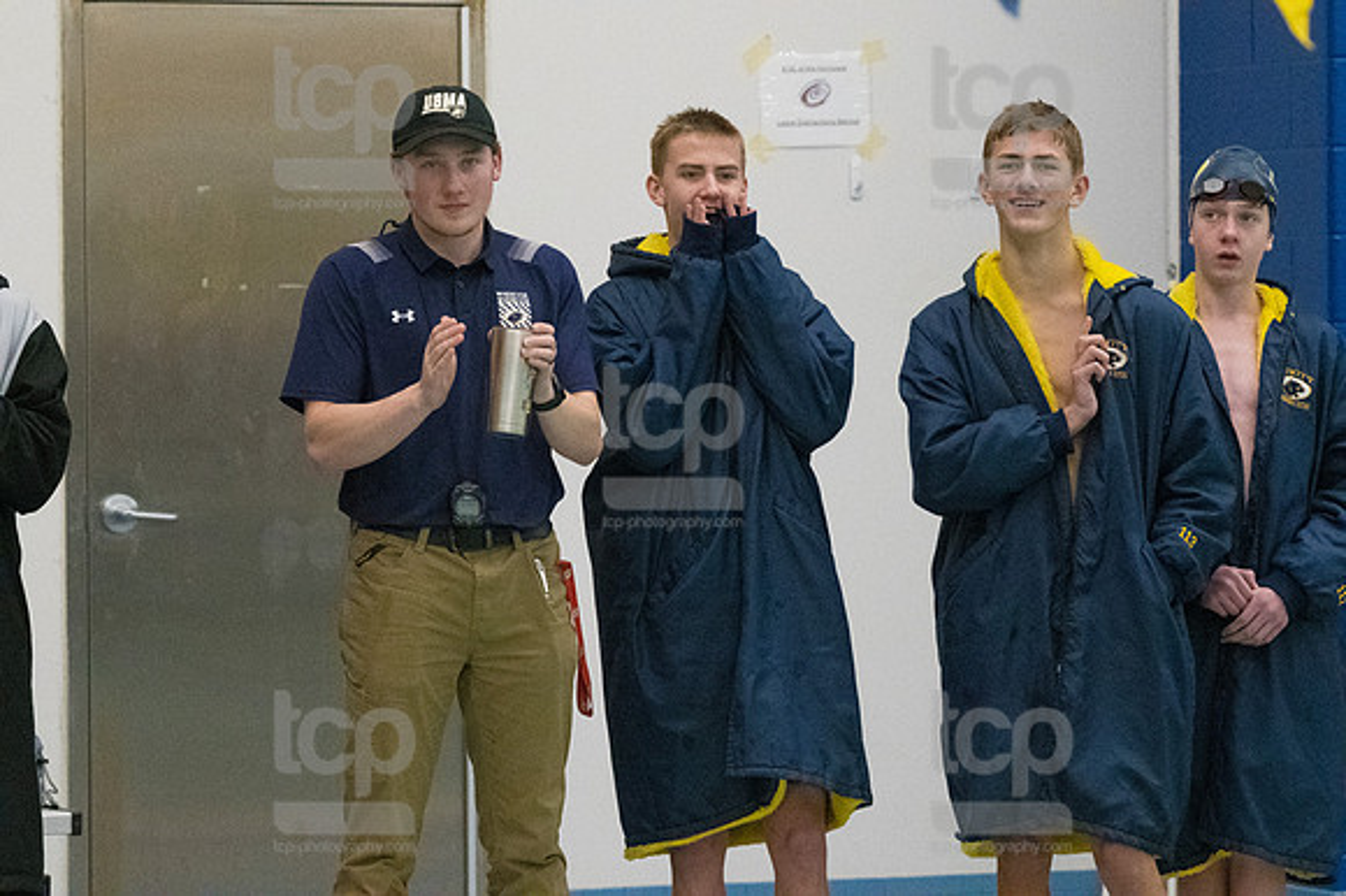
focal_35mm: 187
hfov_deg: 11.0
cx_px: 673
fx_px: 6987
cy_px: 448
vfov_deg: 7.3
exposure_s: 1/1250
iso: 10000
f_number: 5
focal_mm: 125
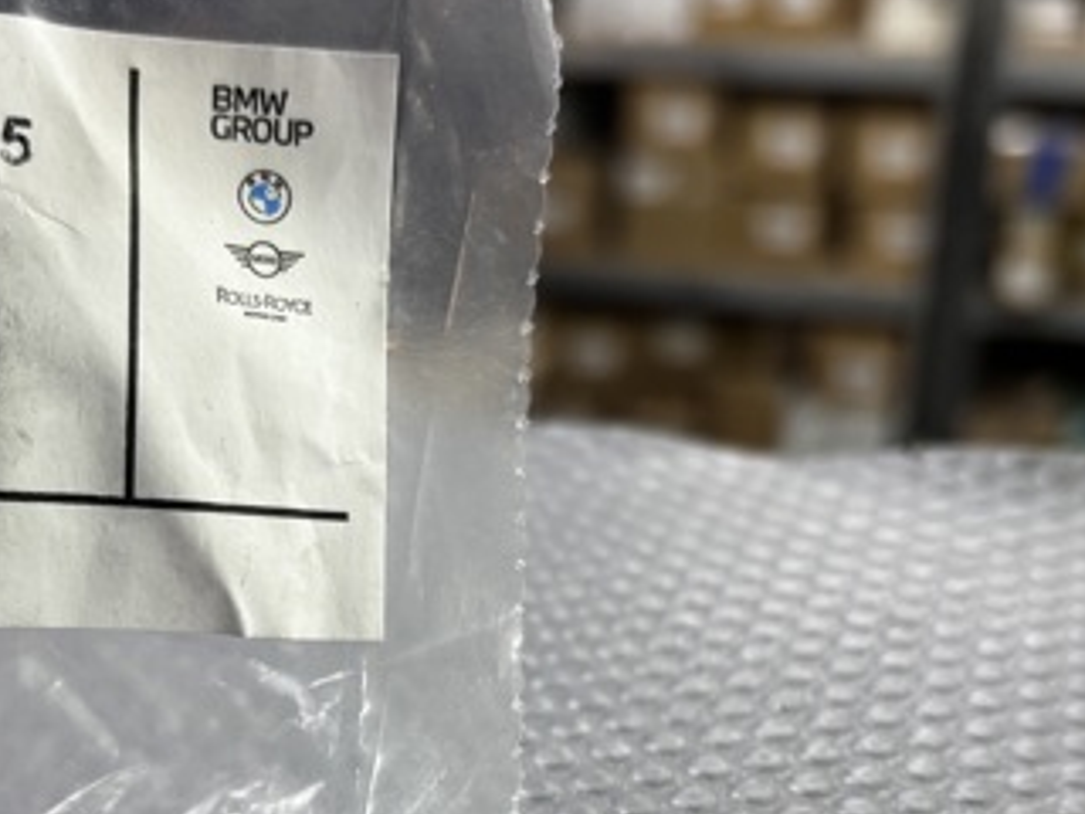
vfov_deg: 27.3
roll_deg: +1.3
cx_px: 390
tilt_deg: -28.1
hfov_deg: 36.6
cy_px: 682
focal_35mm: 52
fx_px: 1630
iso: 125
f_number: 1.6
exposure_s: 1/59
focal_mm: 5.96
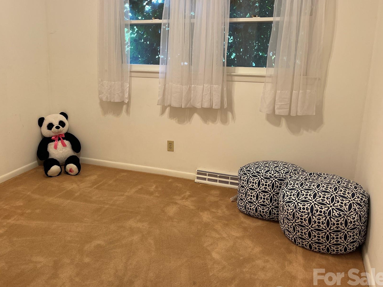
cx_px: 146
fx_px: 365
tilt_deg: -13.0
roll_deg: -0.1
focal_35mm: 33
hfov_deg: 54.8
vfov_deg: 42.9
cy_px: 133
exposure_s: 1/120
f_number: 1.6
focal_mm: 5.1
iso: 125
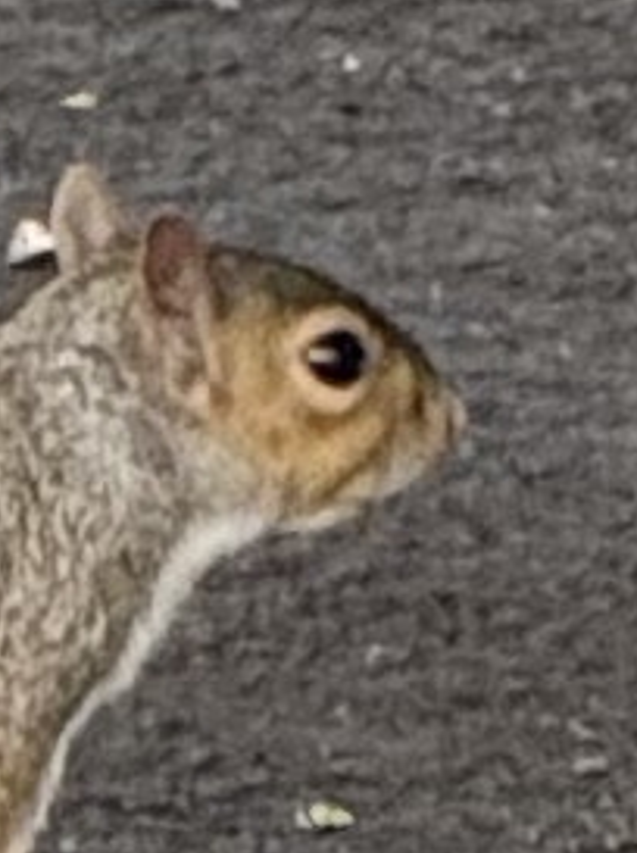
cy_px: 575
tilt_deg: -13.0
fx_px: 18667
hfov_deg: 2.0
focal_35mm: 759
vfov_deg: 2.6
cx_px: -370
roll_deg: -0.9
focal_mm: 15.66
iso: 400
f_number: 2.8
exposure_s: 1/64
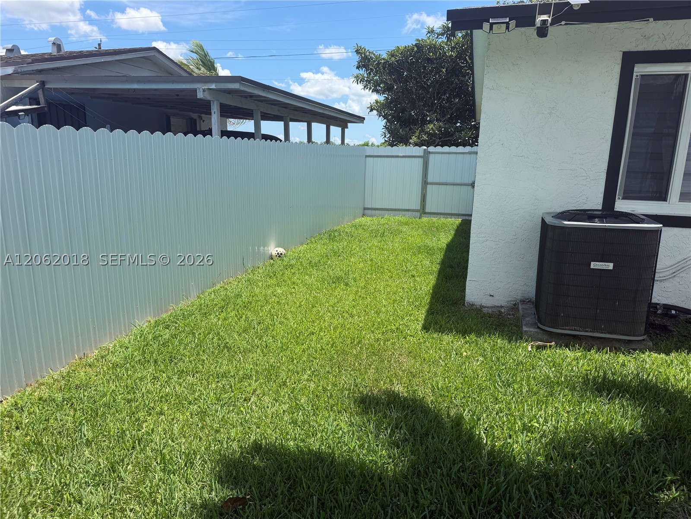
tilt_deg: -12.0
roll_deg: -2.0
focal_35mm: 24
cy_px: 260
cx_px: 346
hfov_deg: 71.6
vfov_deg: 56.8
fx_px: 479
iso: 80
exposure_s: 1/3279
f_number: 1.78
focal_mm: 6.76
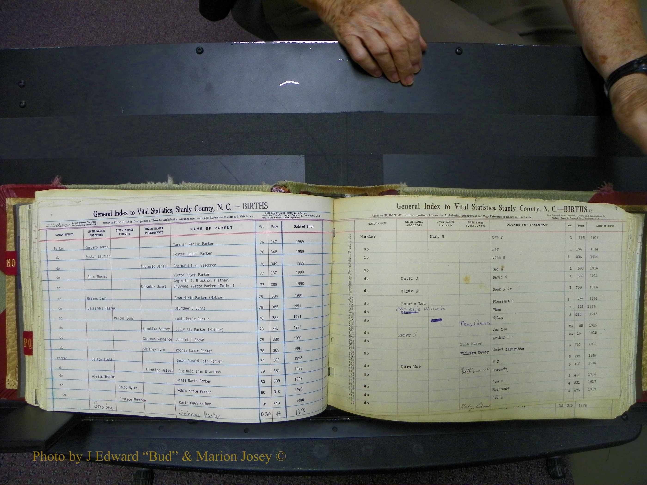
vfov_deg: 53.1
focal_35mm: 26
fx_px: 486
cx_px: 324
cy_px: 242
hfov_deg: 67.3
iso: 125
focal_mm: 4.6
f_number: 2.8
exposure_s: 1/30
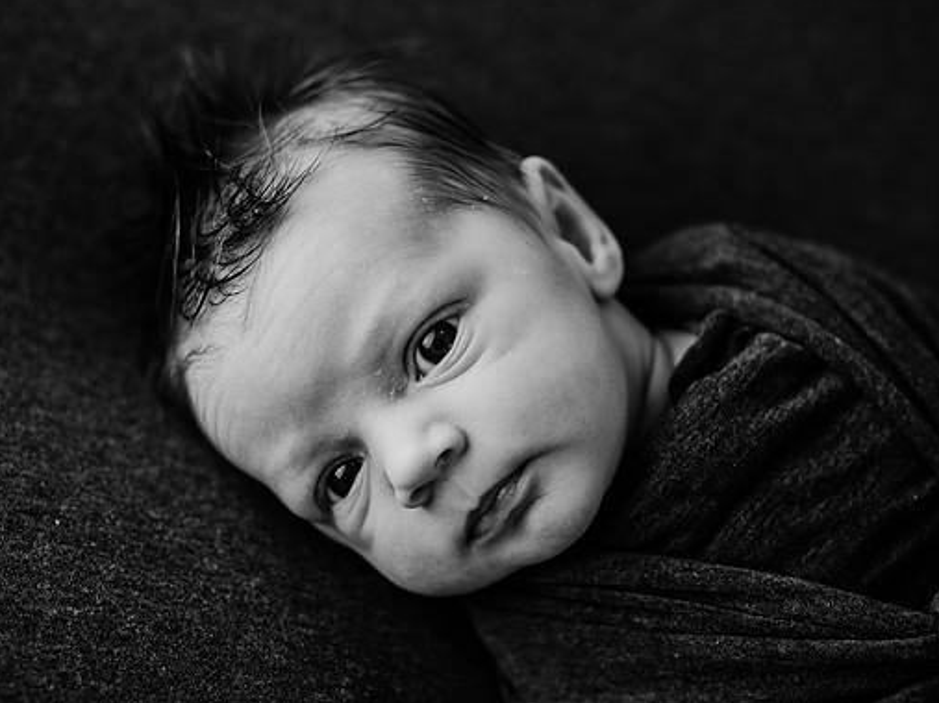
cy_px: 351
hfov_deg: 34.9
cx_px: 441
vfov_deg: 26.5
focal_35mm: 55
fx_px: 1492
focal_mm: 50
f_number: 2.8
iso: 100
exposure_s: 1/160
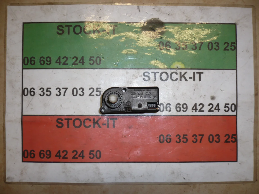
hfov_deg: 52.6
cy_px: 97
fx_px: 262
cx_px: 130
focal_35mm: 35
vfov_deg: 40.7
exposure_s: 1/30
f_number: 2.8
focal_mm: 5.8
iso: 100
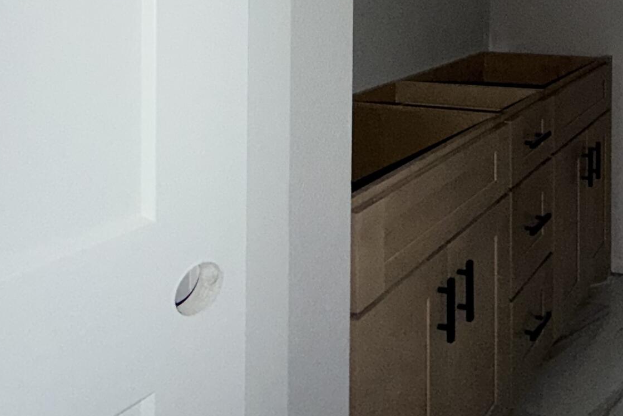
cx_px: 612
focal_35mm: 39
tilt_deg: +0.7
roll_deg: +0.2
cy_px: -59
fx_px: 675
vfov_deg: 30.1
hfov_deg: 43.1
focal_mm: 2.22
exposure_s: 1/60
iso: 125
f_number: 2.2
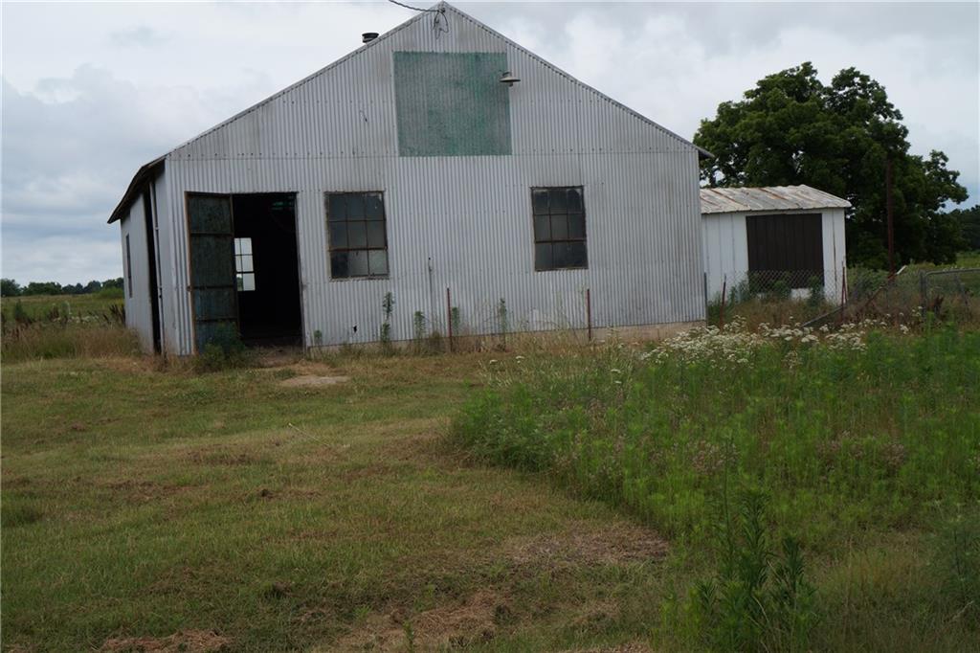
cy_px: 326
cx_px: 490
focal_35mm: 44
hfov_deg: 45.0
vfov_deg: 30.8
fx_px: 1184
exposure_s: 1/125
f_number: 11
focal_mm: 29
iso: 100
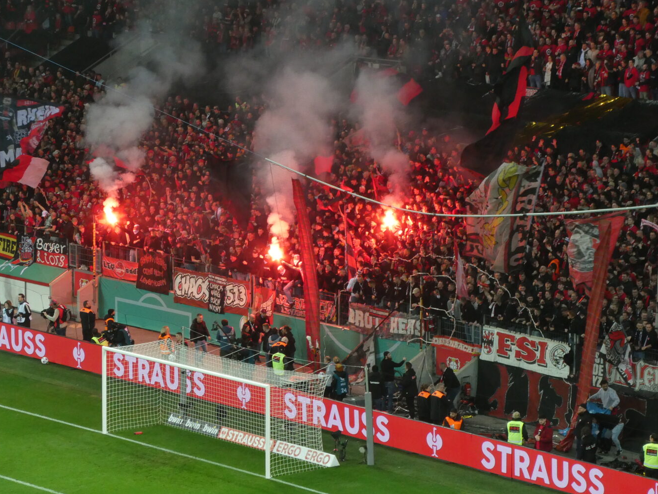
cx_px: 294
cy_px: 223
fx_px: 3080
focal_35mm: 162
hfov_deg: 12.2
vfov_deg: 9.2
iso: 320
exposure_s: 1/80
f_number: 5.3
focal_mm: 24.2
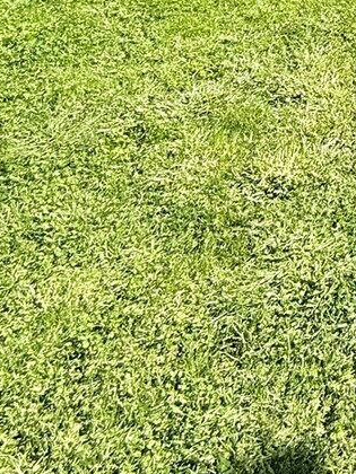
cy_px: -151
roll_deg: +0.9
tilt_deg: -2.6
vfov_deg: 30.6
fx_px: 658
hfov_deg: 22.7
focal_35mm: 48
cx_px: 578
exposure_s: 1/901
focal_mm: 2.22
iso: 50
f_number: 2.2
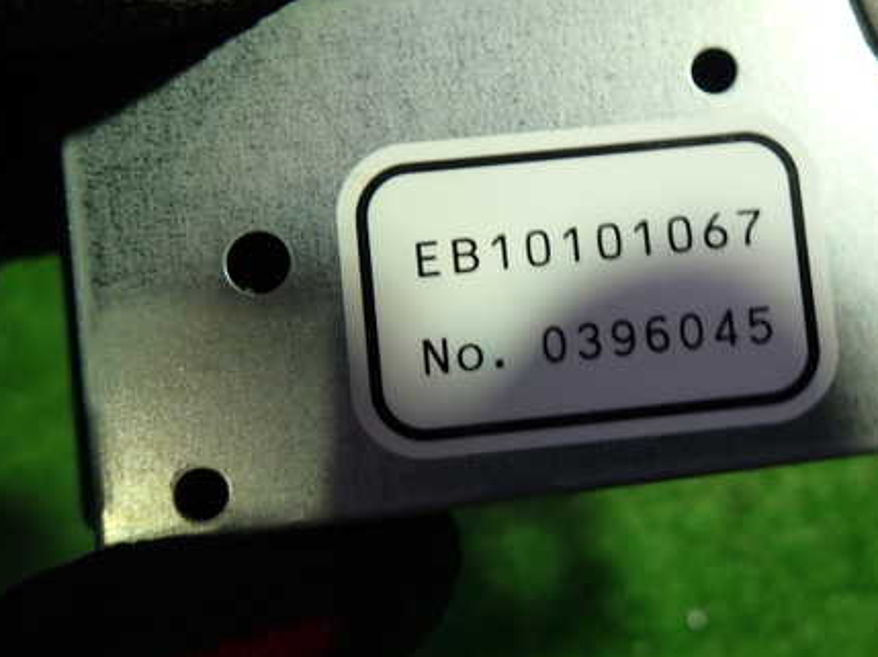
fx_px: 887
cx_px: 604
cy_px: 307
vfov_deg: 40.6
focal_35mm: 35
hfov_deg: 51.4
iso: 200
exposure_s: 1/50
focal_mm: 4.5
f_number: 2
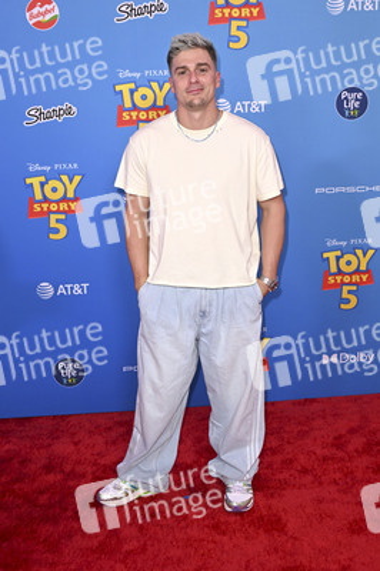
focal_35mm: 35
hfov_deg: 37.8
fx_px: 555
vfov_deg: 54.5
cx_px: 190
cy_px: 286
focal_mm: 35
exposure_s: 1/250
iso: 1250
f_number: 6.3
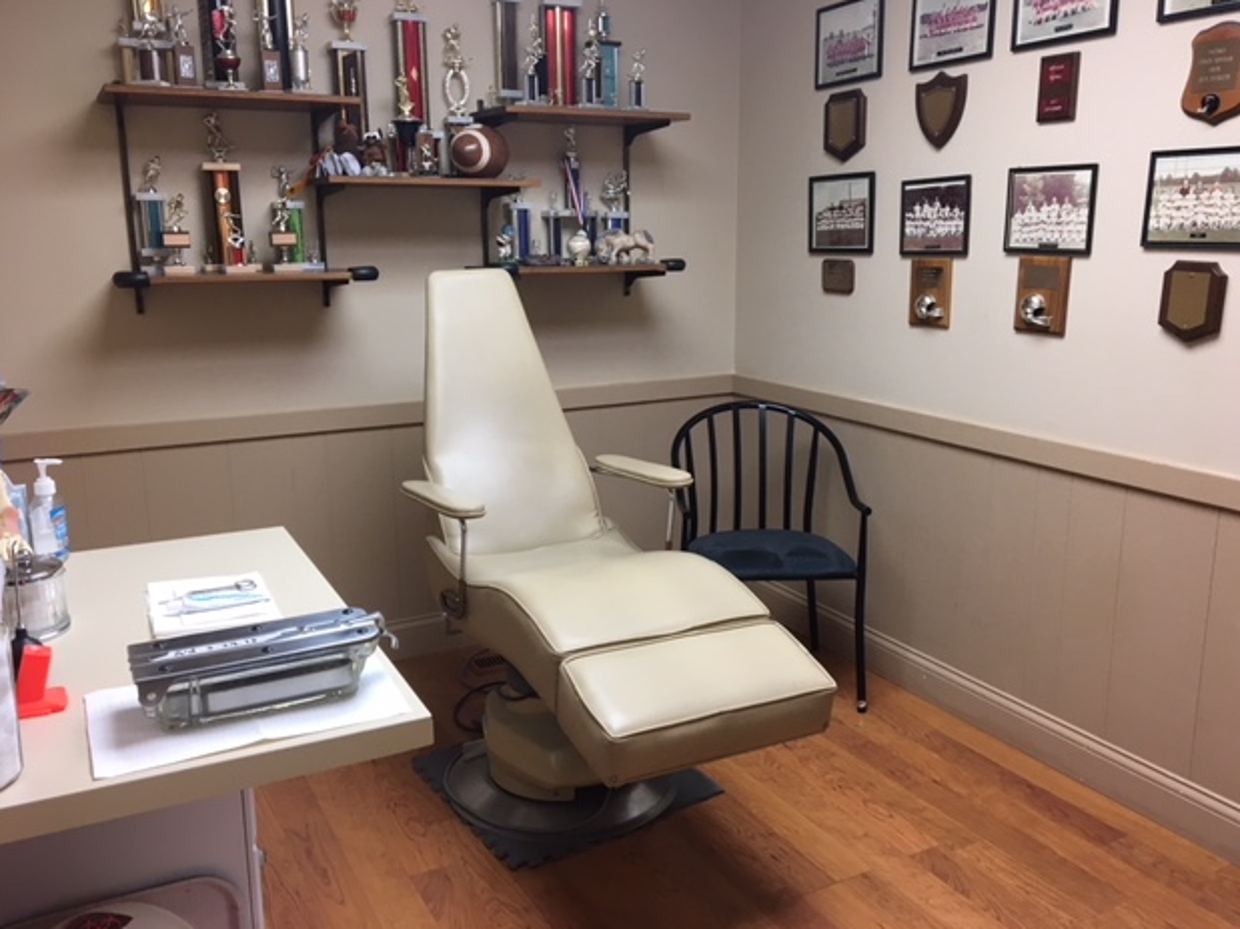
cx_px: 631
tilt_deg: -12.4
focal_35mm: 30
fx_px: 1074
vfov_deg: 46.8
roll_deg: +0.6
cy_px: 454
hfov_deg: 60.0
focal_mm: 4.15
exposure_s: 1/30
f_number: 2.2
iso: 32
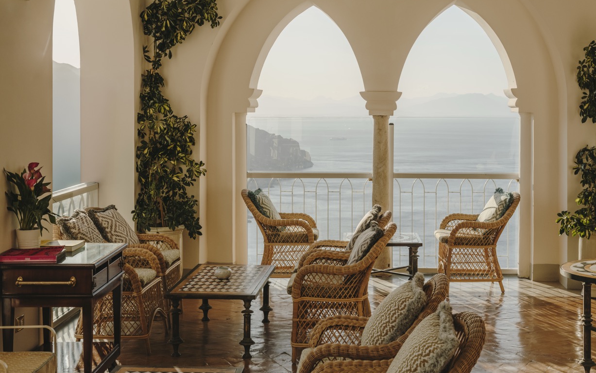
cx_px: 367
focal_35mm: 56
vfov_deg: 23.0
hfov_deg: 36.1
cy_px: 119
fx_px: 910
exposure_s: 1/750
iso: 640
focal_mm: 45
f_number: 8
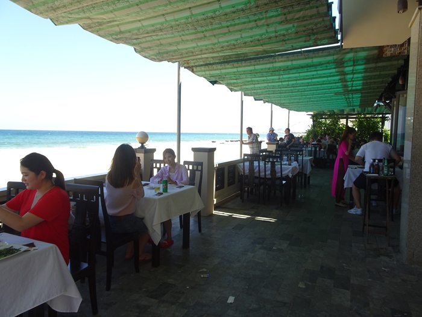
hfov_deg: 71.6
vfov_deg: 56.8
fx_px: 293
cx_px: 211
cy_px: 158
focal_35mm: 24
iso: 80
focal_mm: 4.1
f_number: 3.5
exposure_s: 1/250
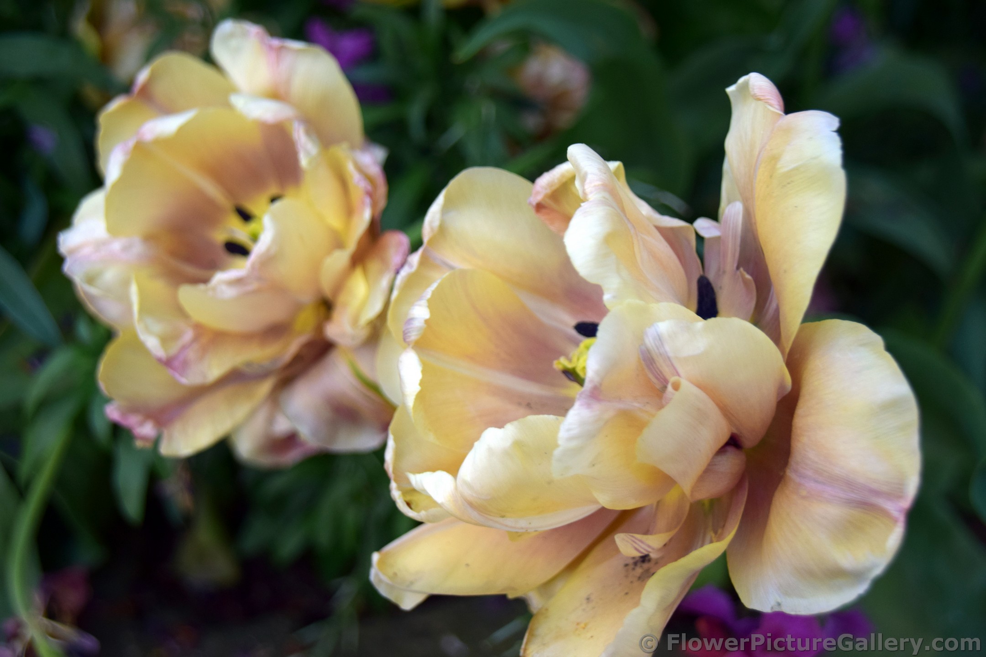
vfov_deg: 23.8
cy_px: 328
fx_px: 1561
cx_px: 493
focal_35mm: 57
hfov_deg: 35.1
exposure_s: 1/60
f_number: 4.2
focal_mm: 38
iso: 400
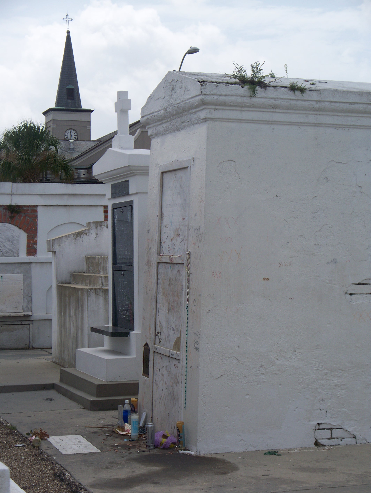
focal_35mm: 80
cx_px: 186
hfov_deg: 18.5
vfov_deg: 24.4
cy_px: 246
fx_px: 1142
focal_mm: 16.86
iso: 64
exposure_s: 1/400
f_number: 5.6
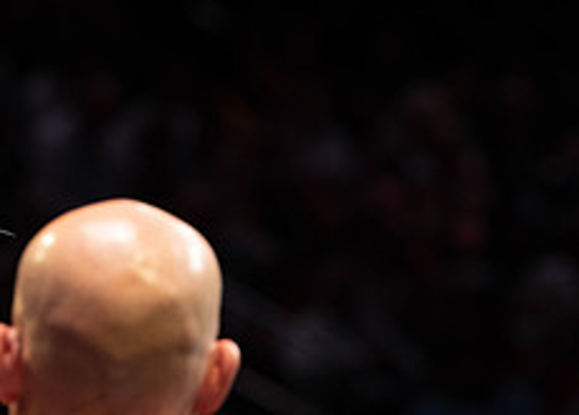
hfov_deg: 4.0
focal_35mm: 497
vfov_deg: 2.9
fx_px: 8180
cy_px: 459
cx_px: 7
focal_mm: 170
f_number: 4.5
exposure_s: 1/320
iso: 1600
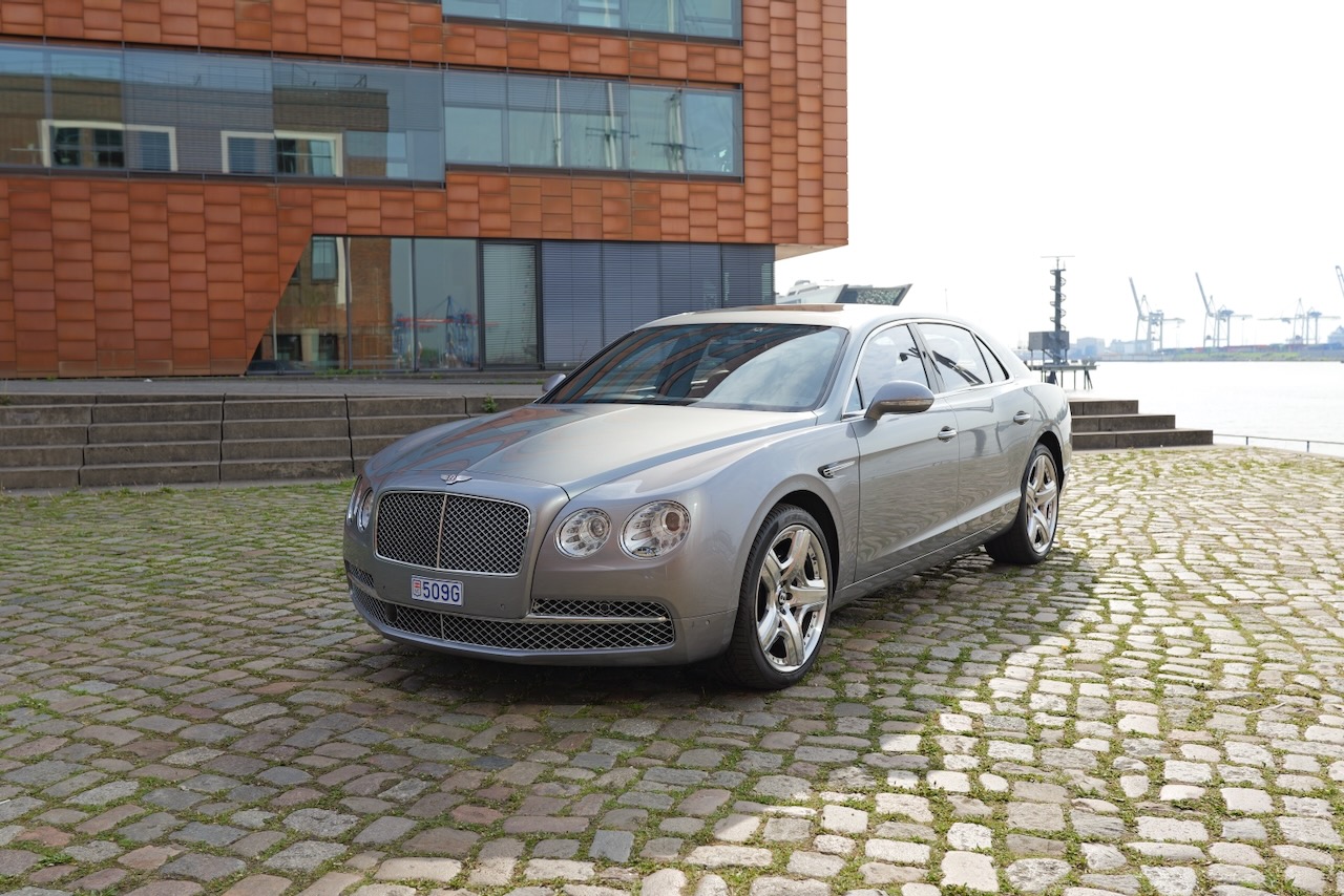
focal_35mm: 35
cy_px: 448
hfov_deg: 54.4
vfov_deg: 37.9
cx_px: 672
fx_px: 1307
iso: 100
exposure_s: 1/400
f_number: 5
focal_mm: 35
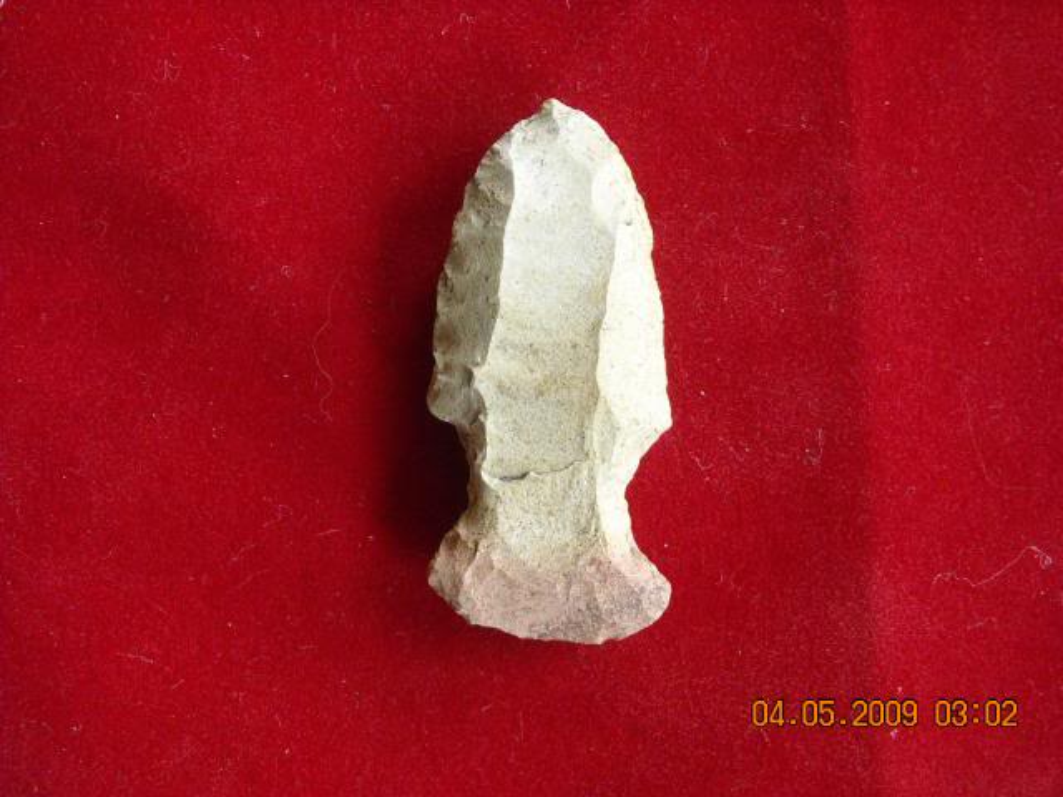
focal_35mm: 105
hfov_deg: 18.7
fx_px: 3224
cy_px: 398
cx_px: 532
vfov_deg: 14.1
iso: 400
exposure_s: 1/21
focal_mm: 17.1
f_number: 4.7
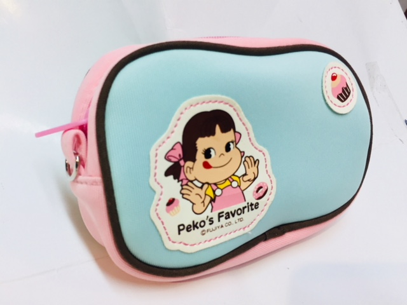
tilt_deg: -40.8
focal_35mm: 29
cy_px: 152
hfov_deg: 61.7
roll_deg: -16.7
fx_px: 341
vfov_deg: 48.2
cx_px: 204
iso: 50
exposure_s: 1/33
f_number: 2.2
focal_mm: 4.15
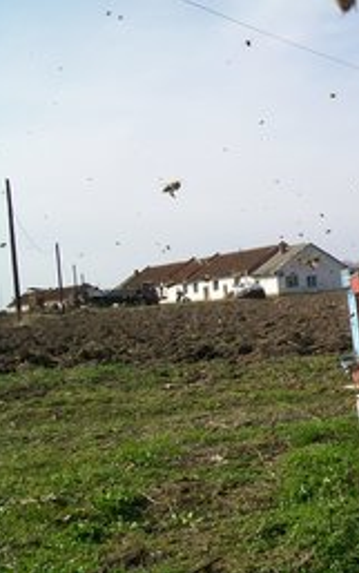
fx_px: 813
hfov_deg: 23.6
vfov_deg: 38.8
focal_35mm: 52
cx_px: 381
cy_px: 291
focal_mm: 6
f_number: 4.8
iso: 64
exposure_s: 1/500
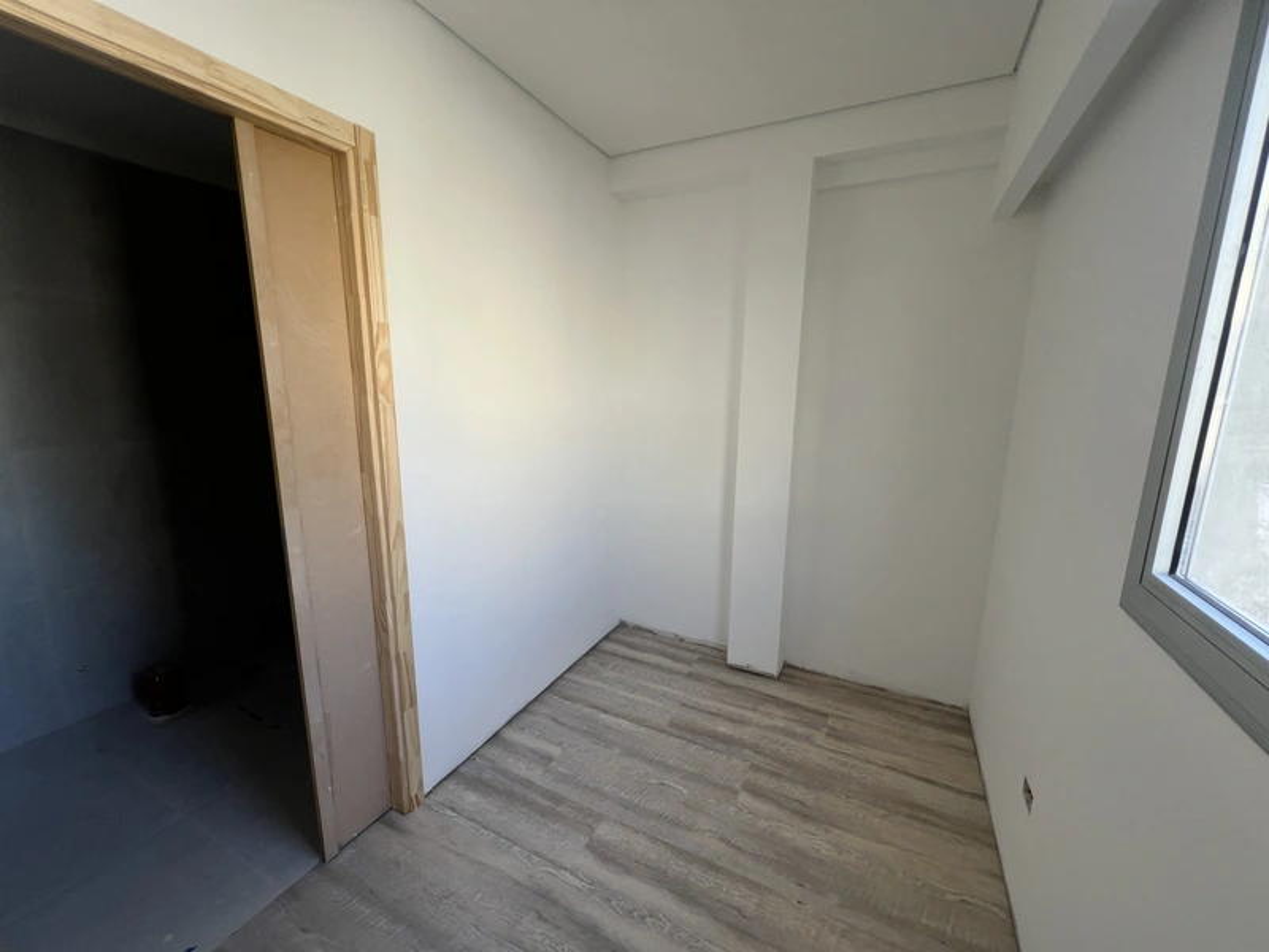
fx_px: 477
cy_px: 476
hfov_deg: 106.2
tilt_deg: -9.8
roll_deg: +0.5
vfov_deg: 89.9
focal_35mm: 13
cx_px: 634
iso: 32
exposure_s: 1/99
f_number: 1.8
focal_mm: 1.57
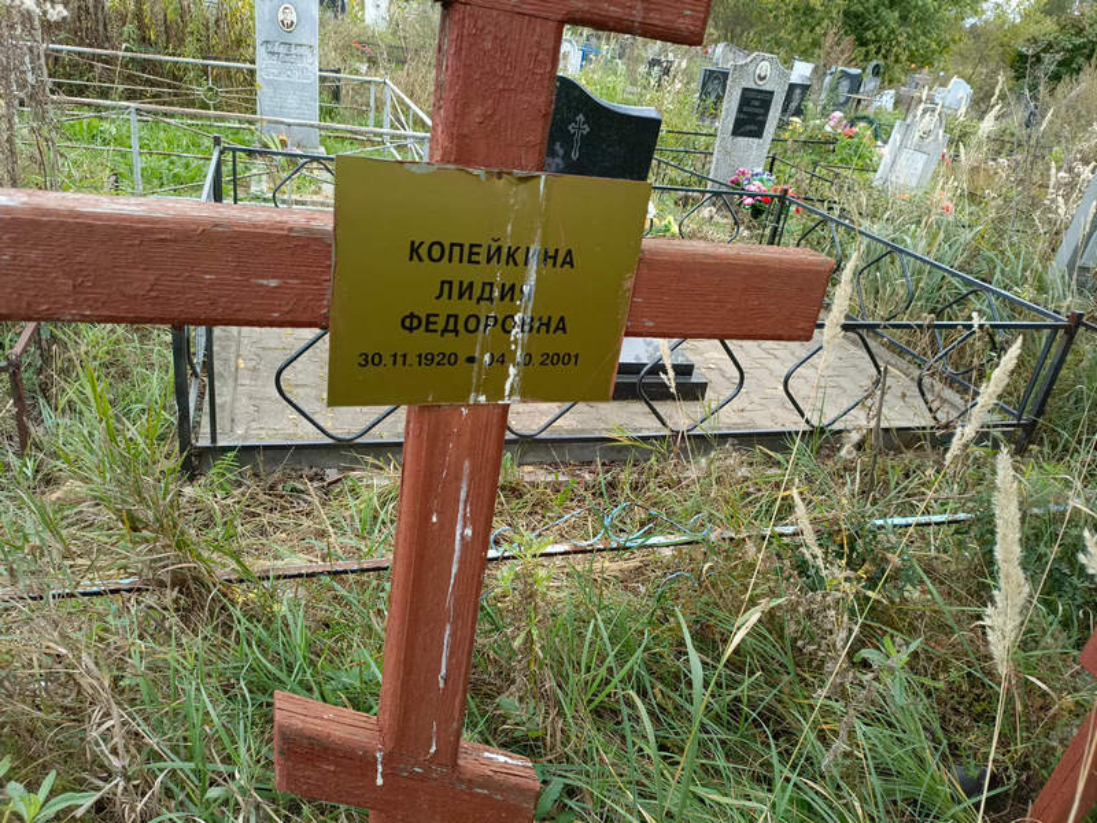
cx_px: 548
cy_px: 412
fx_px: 792
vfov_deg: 54.9
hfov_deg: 69.4
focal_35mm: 25
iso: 112
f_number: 1.69
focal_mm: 4.76
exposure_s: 1/160
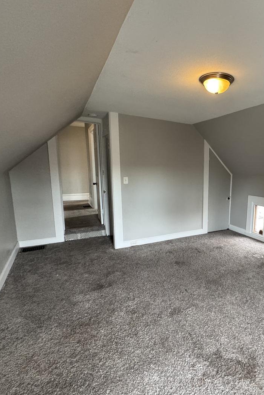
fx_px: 220
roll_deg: -1.7
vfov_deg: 84.0
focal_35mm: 20
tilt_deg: -8.9
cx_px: 202
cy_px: 201
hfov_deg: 58.3
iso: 640
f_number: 2.2
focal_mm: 2.22
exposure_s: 1/60
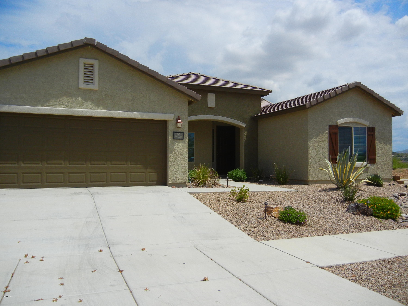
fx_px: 354
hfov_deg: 60.0
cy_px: 153
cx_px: 204
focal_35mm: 30
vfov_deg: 46.8
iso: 160
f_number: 7
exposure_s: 1/906
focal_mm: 5.4
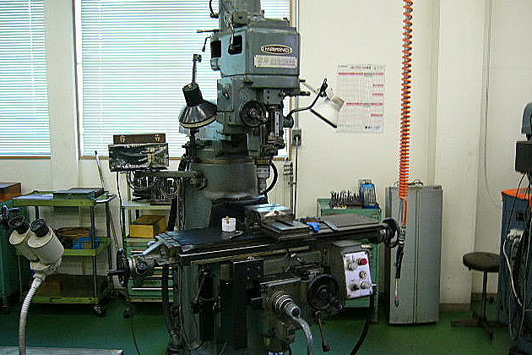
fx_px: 547
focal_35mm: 37
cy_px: 183
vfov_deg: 35.9
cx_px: 266
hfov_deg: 51.9
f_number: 2.8
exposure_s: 1/15
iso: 100
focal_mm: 5.8
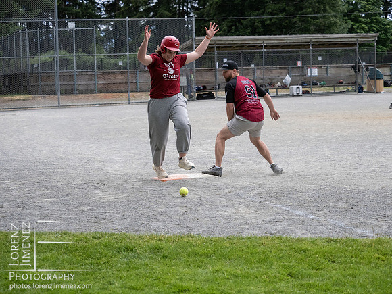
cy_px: 147
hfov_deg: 24.4
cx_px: 196
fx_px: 906
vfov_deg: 18.4
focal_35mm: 80
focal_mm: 40
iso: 640
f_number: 2.8
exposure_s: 1/1250
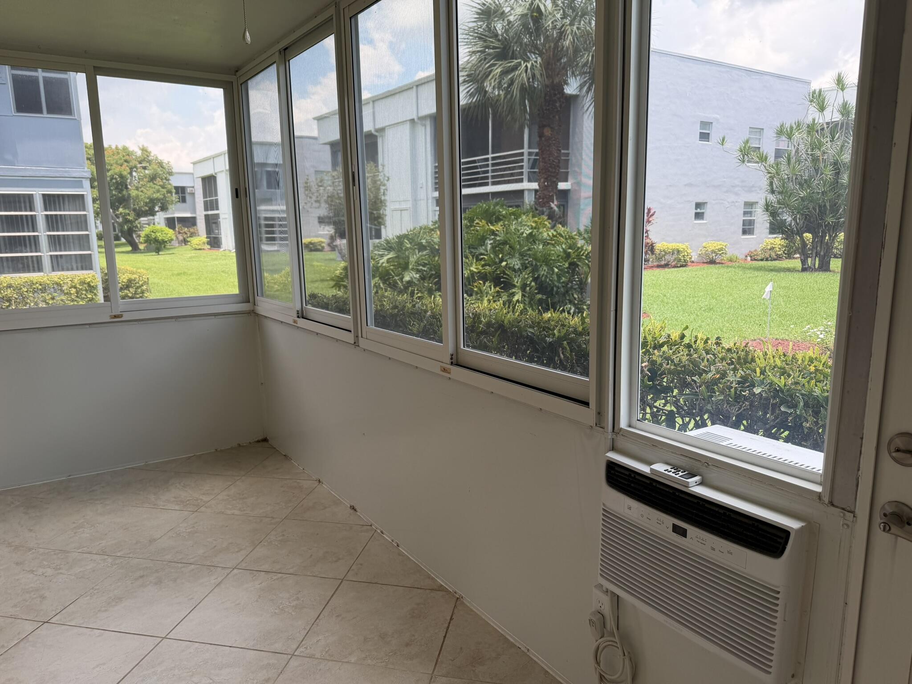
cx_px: 456
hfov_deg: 71.6
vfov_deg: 56.8
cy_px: 342
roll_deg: +1.7
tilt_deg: -10.4
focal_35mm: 24
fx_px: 632
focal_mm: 6.76
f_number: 1.78
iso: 80
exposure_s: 1/241
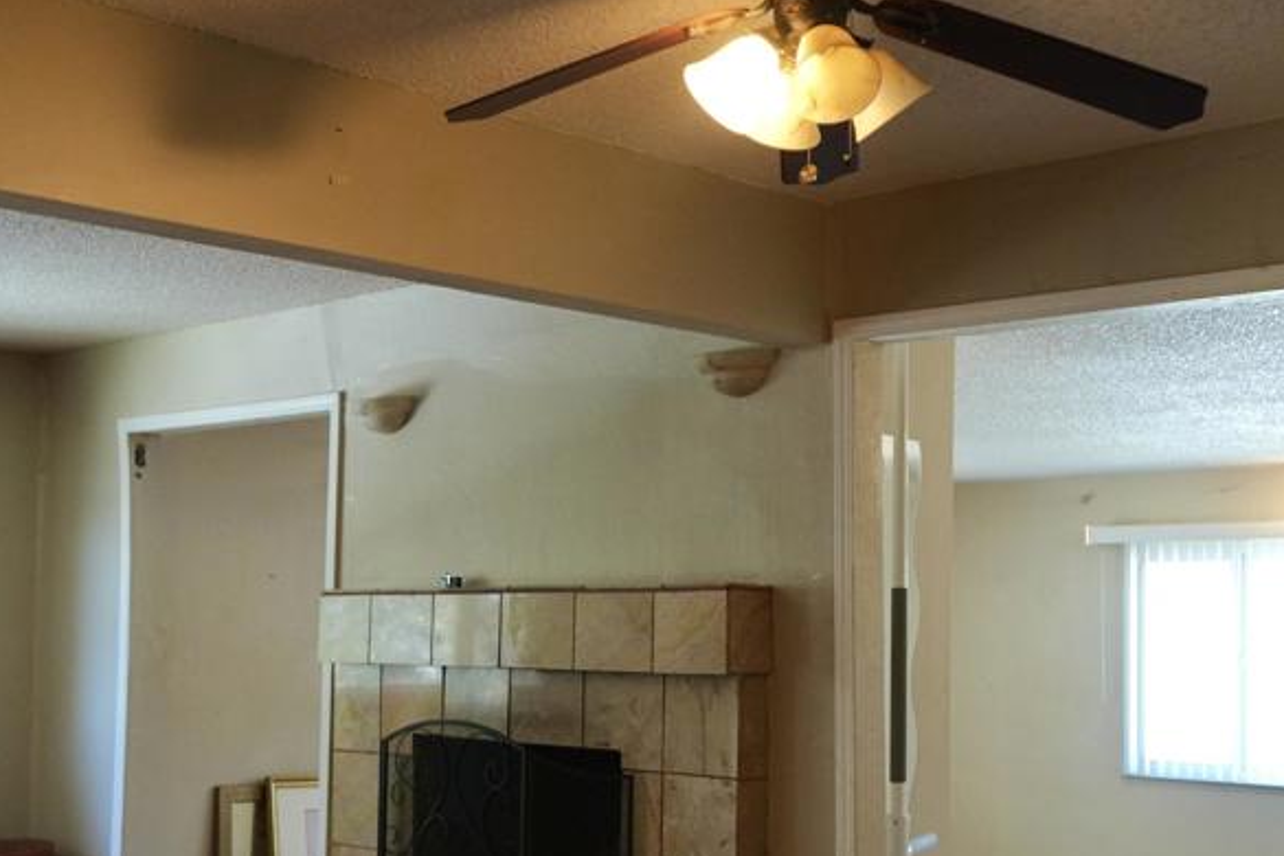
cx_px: 588
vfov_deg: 27.4
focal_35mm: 49
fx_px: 1748
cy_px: 530
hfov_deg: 40.3
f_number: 3.5
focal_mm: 28
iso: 2500
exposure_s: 1/160
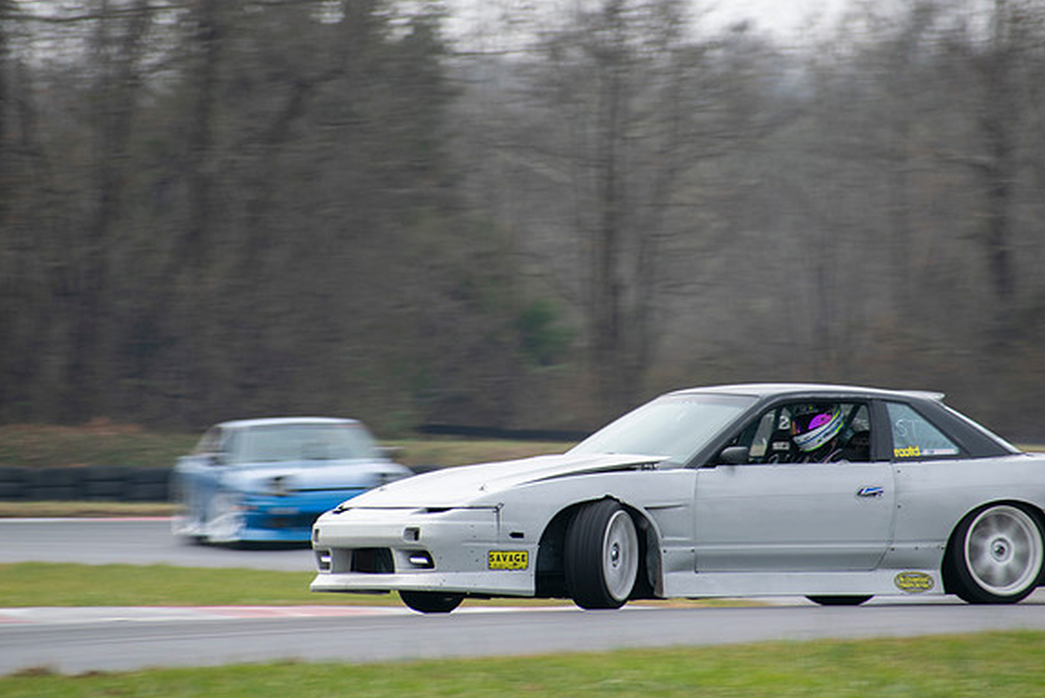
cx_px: 523
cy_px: 350
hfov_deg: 4.5
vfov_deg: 3.0
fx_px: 13185
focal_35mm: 454
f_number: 9
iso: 100
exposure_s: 1/80
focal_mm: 300
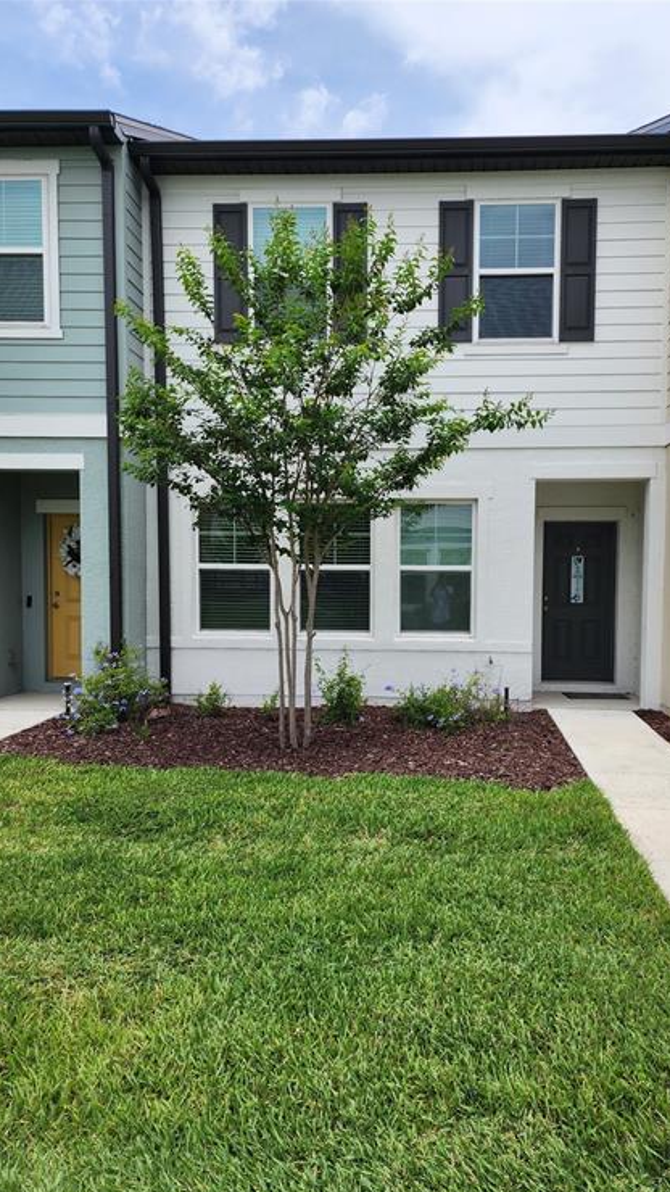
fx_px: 822
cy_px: 617
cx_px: 407
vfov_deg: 71.9
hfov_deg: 44.1
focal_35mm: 26
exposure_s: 1/1123
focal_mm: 6.4
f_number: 1.8
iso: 12
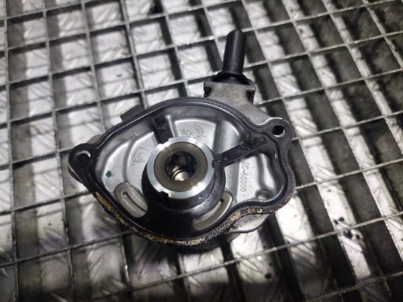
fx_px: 291
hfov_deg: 69.4
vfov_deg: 54.9
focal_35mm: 25
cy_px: 151
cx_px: 202
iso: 160
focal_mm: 5.23
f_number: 1.8
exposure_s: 1/50
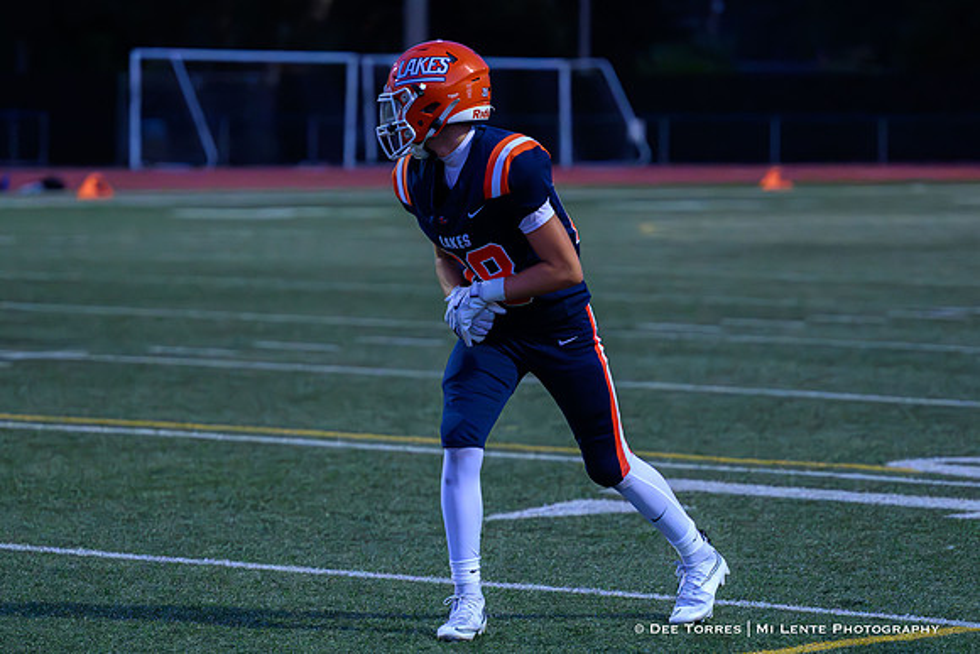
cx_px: 476
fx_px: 5406
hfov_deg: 10.4
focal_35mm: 199
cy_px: 378
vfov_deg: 6.9
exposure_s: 1/1000
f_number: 4
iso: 16000
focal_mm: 155
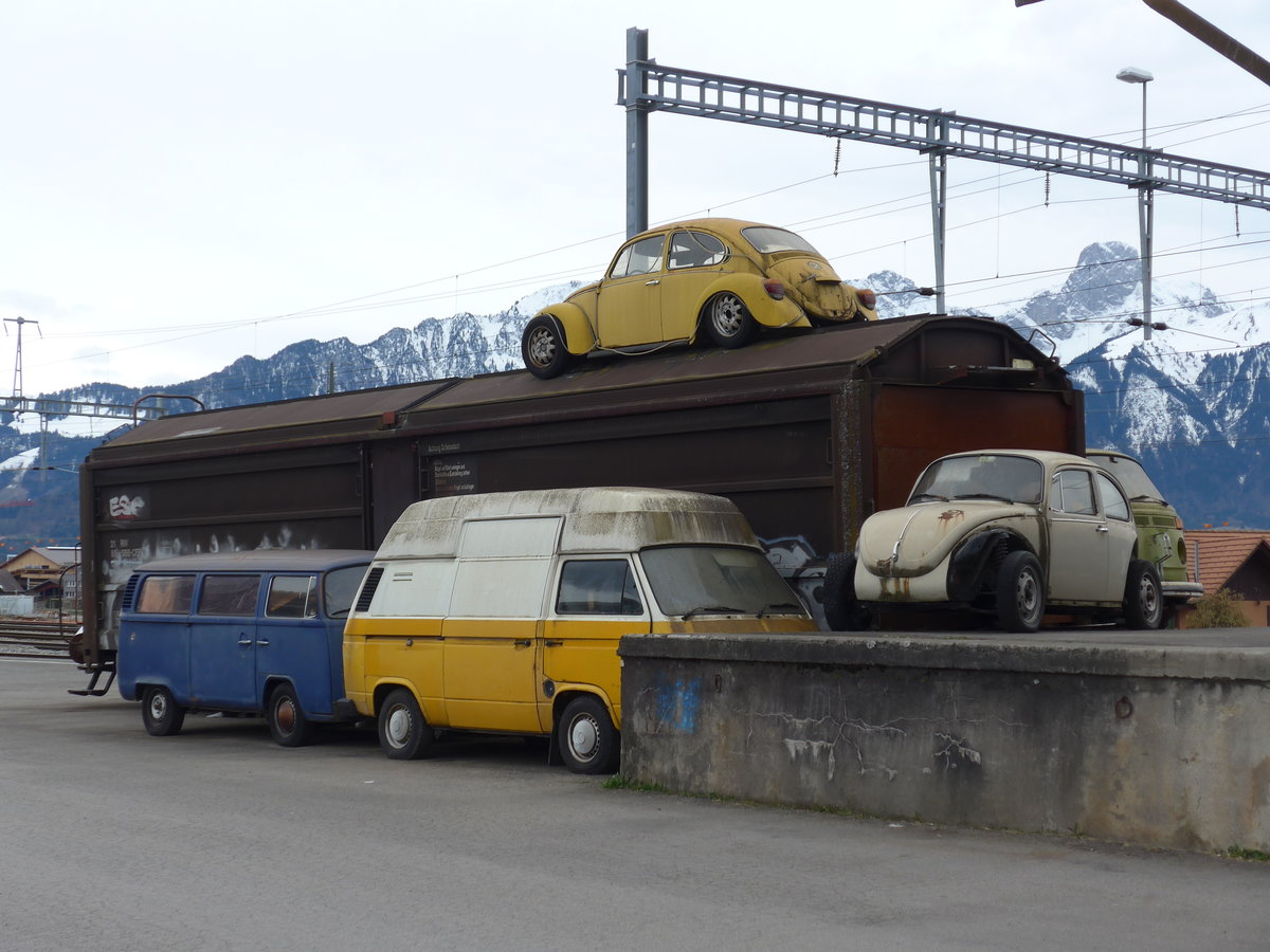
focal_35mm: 62
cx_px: 635
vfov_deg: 23.7
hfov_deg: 31.2
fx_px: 2275
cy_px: 476
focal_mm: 12.7
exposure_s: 1/500
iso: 80
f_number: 3.7
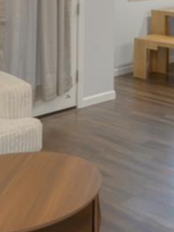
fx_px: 510
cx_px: 217
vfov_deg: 23.5
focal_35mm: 76
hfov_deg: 18.2
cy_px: -47
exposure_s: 1/3
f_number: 10
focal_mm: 14
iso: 400
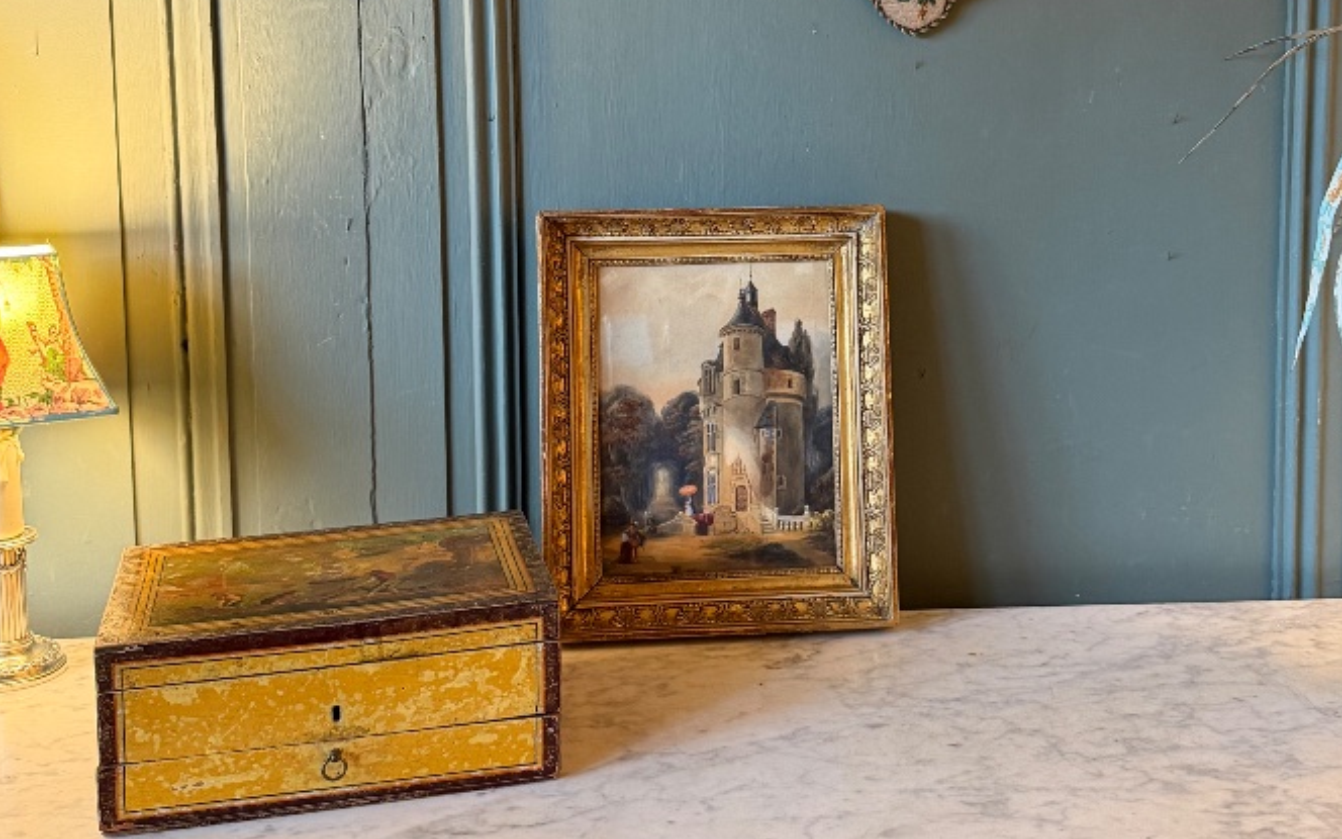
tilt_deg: -5.4
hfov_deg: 43.3
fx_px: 1682
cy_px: 212
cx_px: 804
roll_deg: +0.1
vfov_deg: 27.6
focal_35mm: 46
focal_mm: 6.76
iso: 250
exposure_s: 1/60
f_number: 1.78
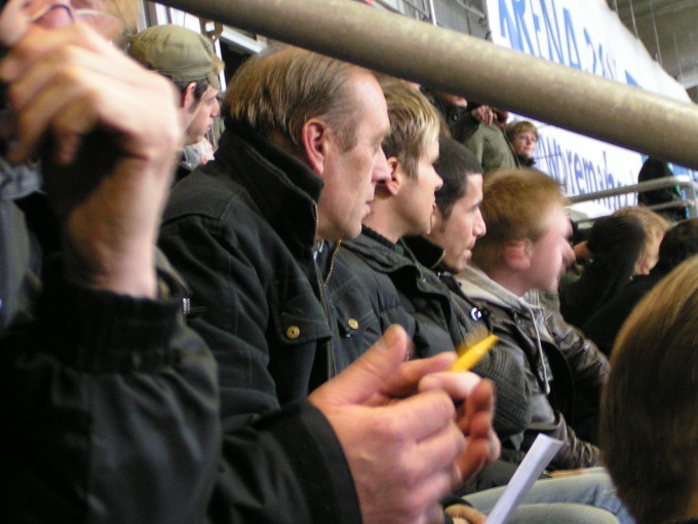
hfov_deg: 21.1
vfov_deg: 15.9
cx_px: 388
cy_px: 237
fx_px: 1875
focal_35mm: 93
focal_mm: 12.1
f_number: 3.2
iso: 200
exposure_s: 1/6
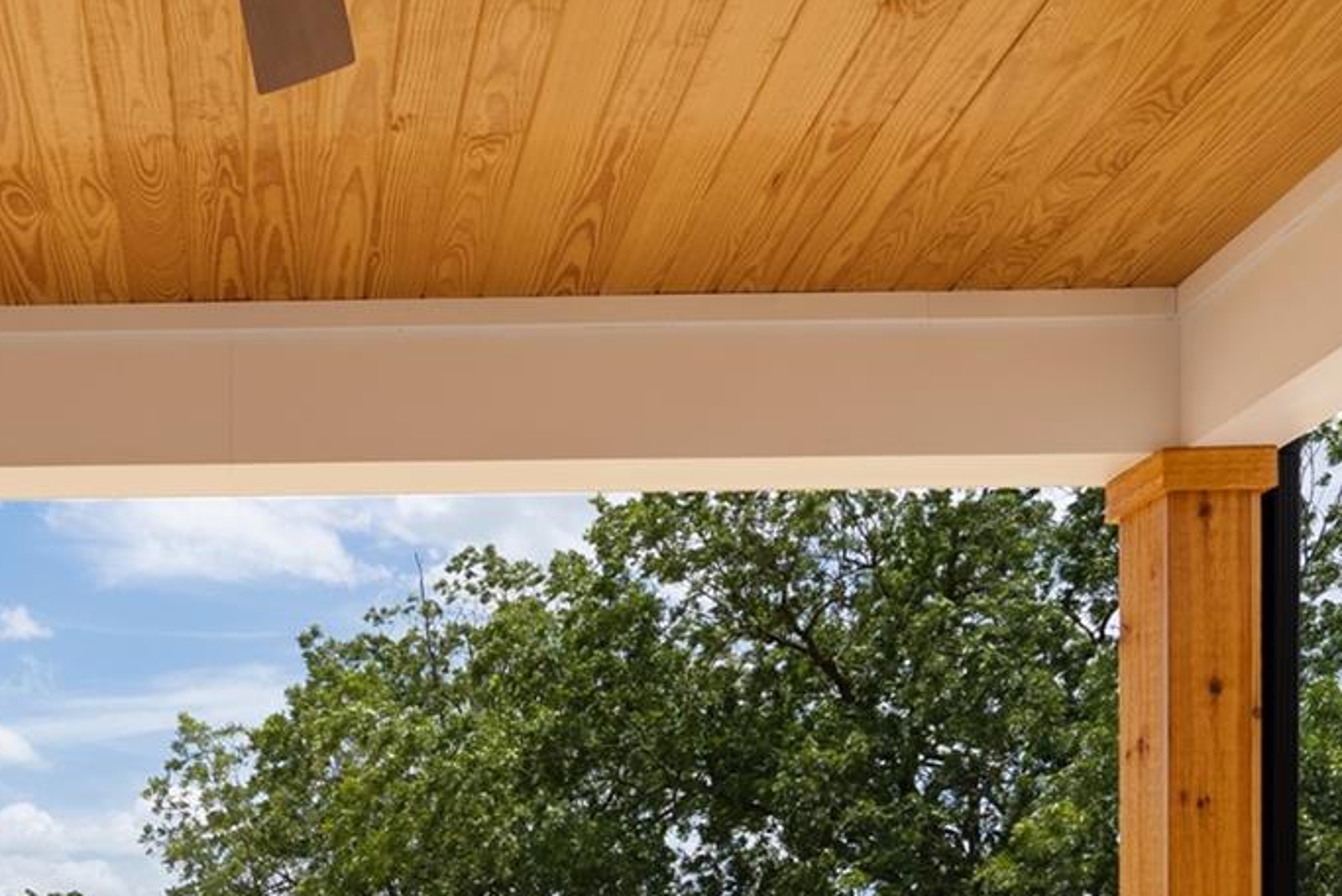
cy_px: 1042
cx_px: 222
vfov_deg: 28.3
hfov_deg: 43.6
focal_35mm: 42
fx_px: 1566
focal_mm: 14
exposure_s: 1/40
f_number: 11
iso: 100
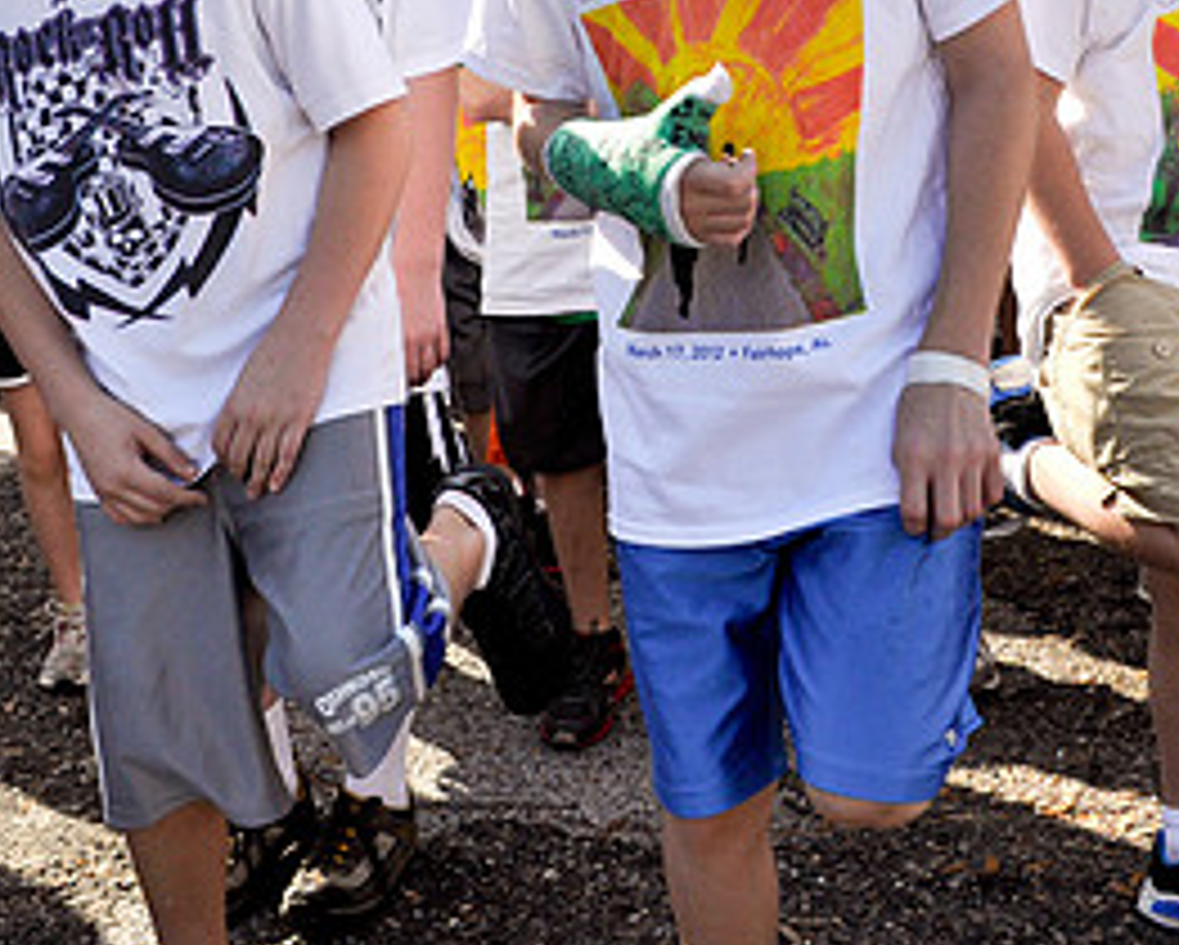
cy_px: 137
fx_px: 1956
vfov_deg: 26.5
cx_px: 716
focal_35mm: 56
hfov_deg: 33.4
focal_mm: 18
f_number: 8
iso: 400
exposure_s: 1/1250
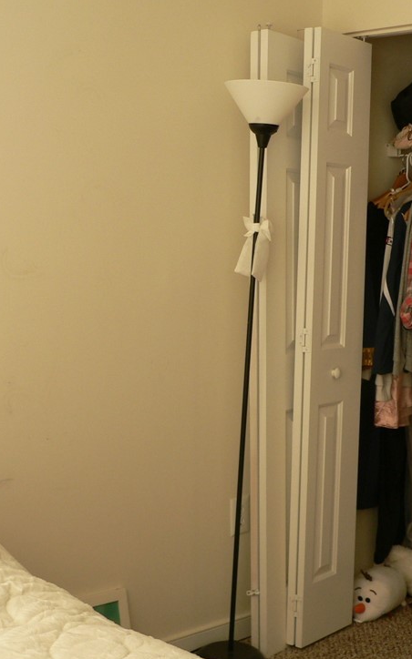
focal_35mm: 54
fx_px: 971
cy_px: 333
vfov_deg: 37.5
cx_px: 297
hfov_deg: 23.8
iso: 100
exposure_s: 1/100
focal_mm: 6
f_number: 2.8
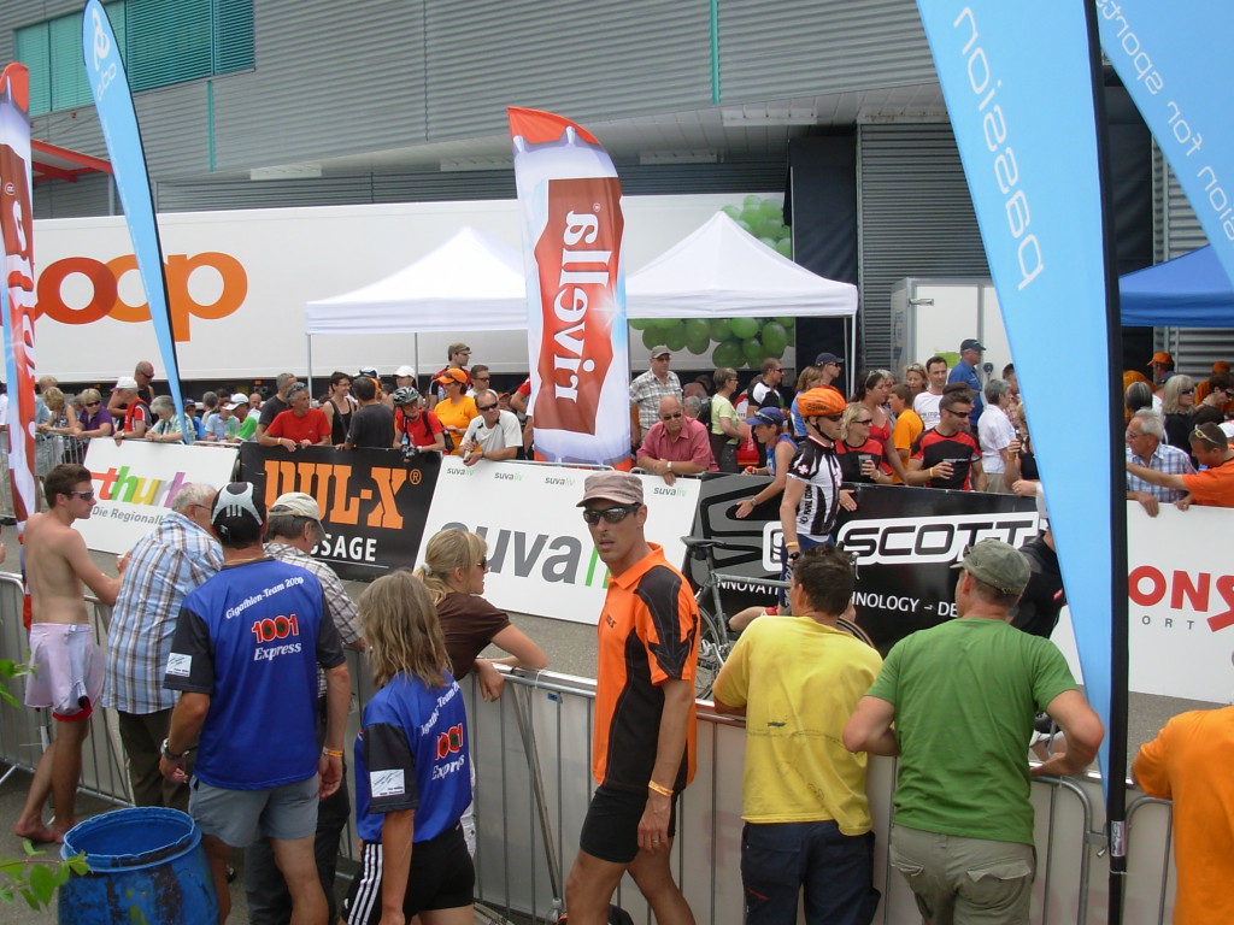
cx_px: 617
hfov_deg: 49.0
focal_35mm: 38
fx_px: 1355
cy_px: 462
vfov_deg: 37.7
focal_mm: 6.3
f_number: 2.9
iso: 50
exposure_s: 1/724
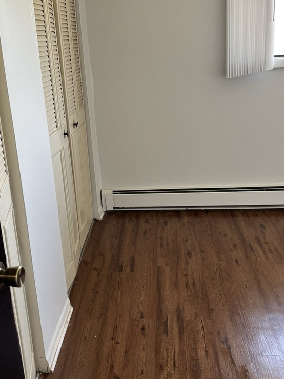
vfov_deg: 48.9
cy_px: 168
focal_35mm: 38
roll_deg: +3.2
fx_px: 416
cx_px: 111
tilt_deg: -15.6
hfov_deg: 37.5
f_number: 1.6
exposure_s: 1/60
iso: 200
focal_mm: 5.96
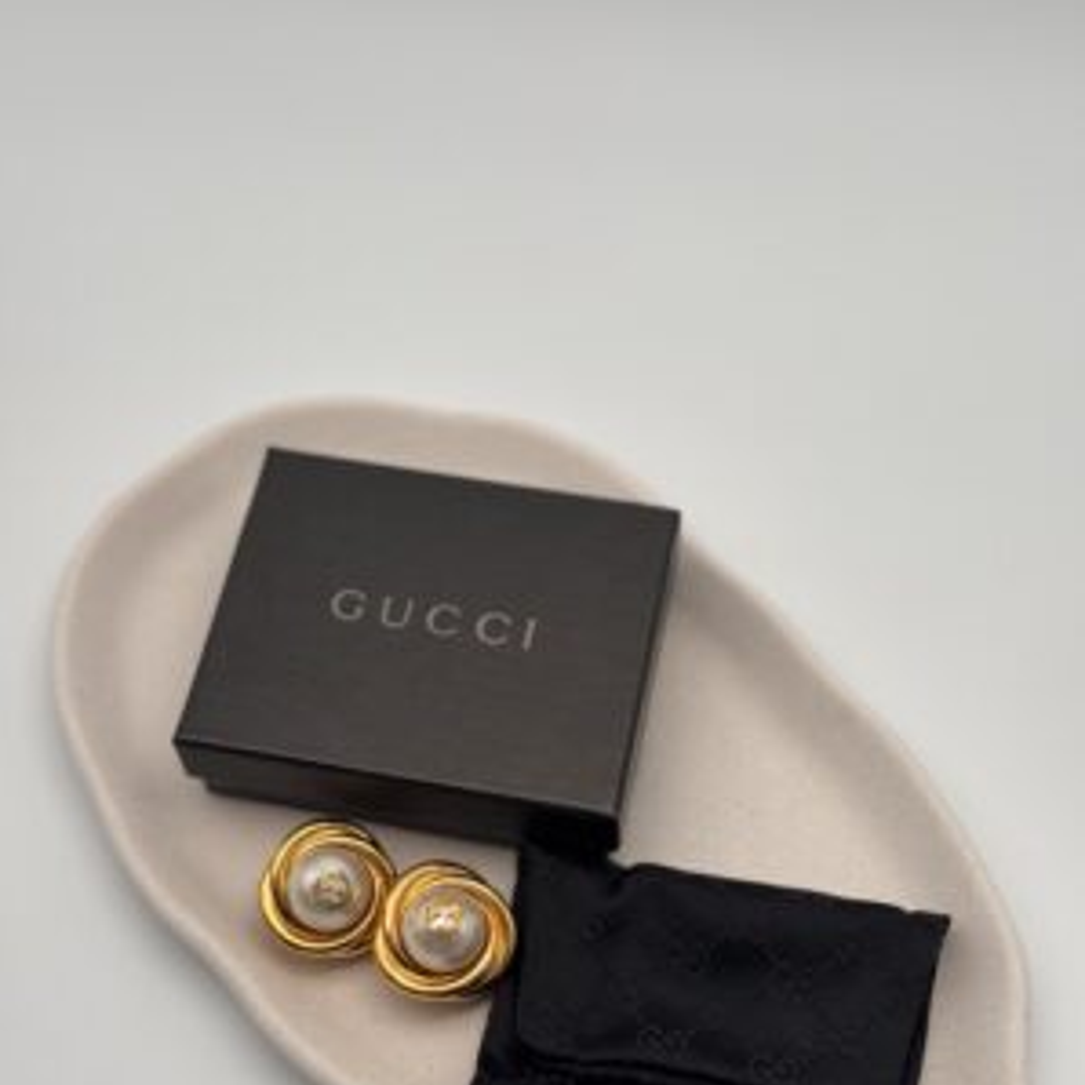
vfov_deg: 29.9
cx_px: 542
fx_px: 2021
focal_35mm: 57
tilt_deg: -59.1
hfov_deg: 30.0
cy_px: 681
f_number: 1.78
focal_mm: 6.76
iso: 64
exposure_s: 1/651
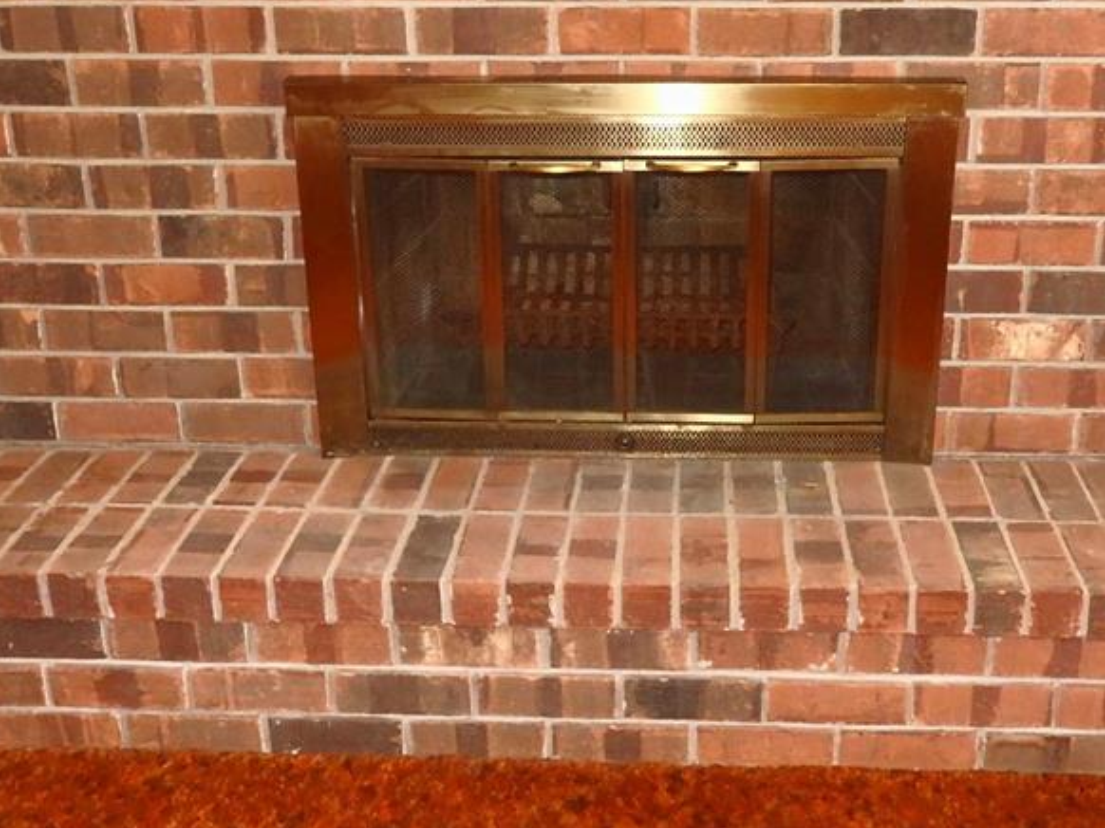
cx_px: 623
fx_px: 1404
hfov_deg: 42.9
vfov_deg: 32.7
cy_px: 327
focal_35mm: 44
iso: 400
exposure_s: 1/30
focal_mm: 4.5
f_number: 3
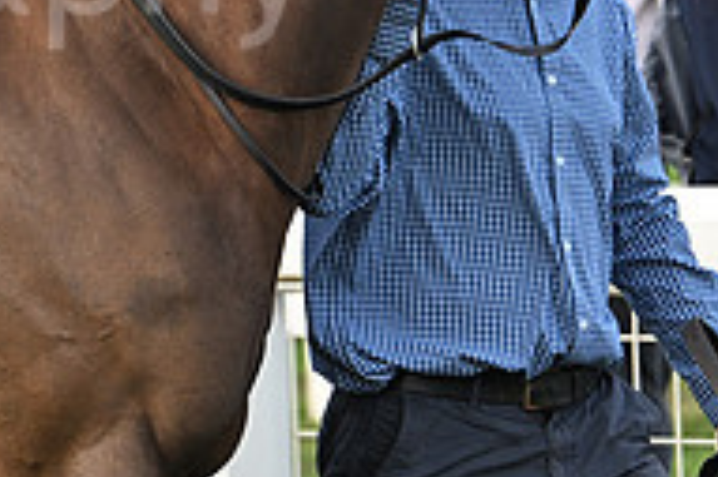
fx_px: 9087
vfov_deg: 3.0
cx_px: -165
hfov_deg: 4.5
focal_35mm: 456
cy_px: -223
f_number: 4
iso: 1250
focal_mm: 150
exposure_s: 1/1250
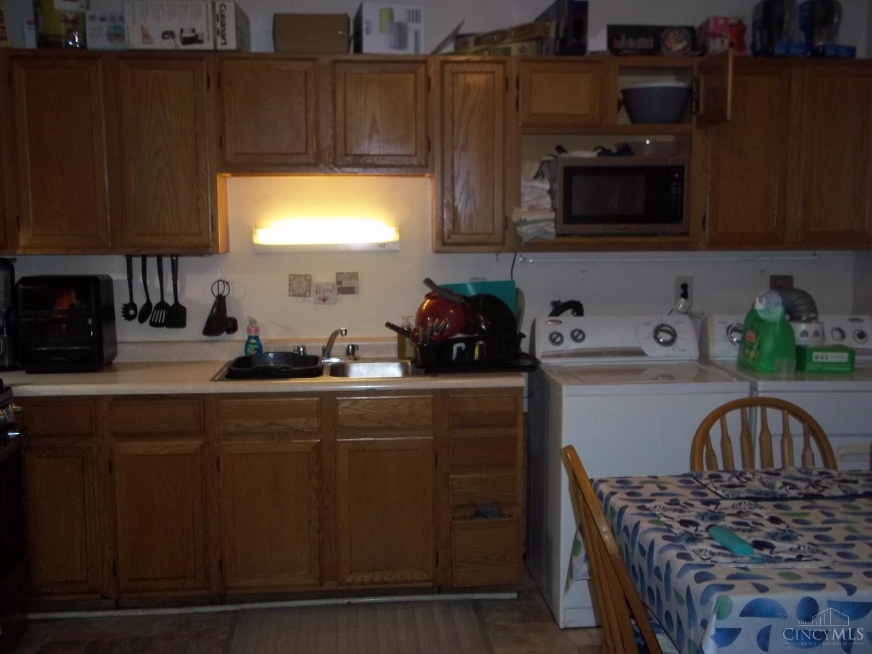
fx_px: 907
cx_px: 436
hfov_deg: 51.4
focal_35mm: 36
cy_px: 327
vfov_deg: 39.7
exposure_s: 1/30
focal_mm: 6.5
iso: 160
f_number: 3.1
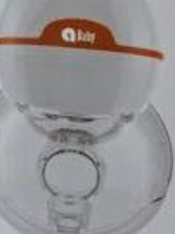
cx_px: 97
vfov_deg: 26.3
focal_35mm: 74
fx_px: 500
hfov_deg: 19.9
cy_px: 87
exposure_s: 1/60
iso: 636
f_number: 1.7
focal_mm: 4.71
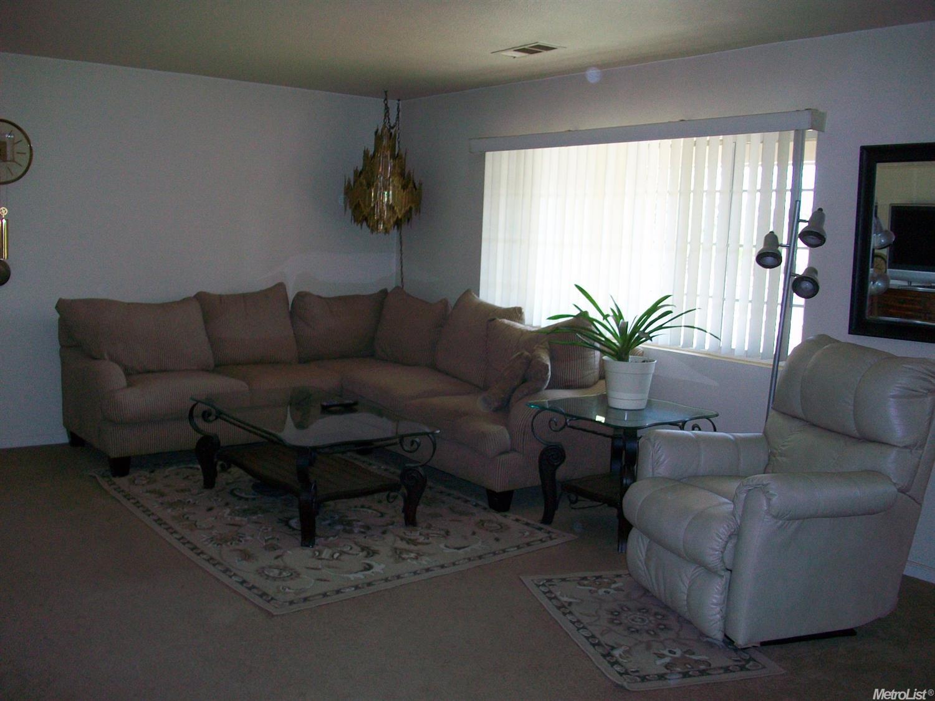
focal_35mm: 32
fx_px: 864
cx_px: 468
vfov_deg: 44.1
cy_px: 350
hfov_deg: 56.8
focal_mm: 5.7
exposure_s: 1/60
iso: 120
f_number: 2.8
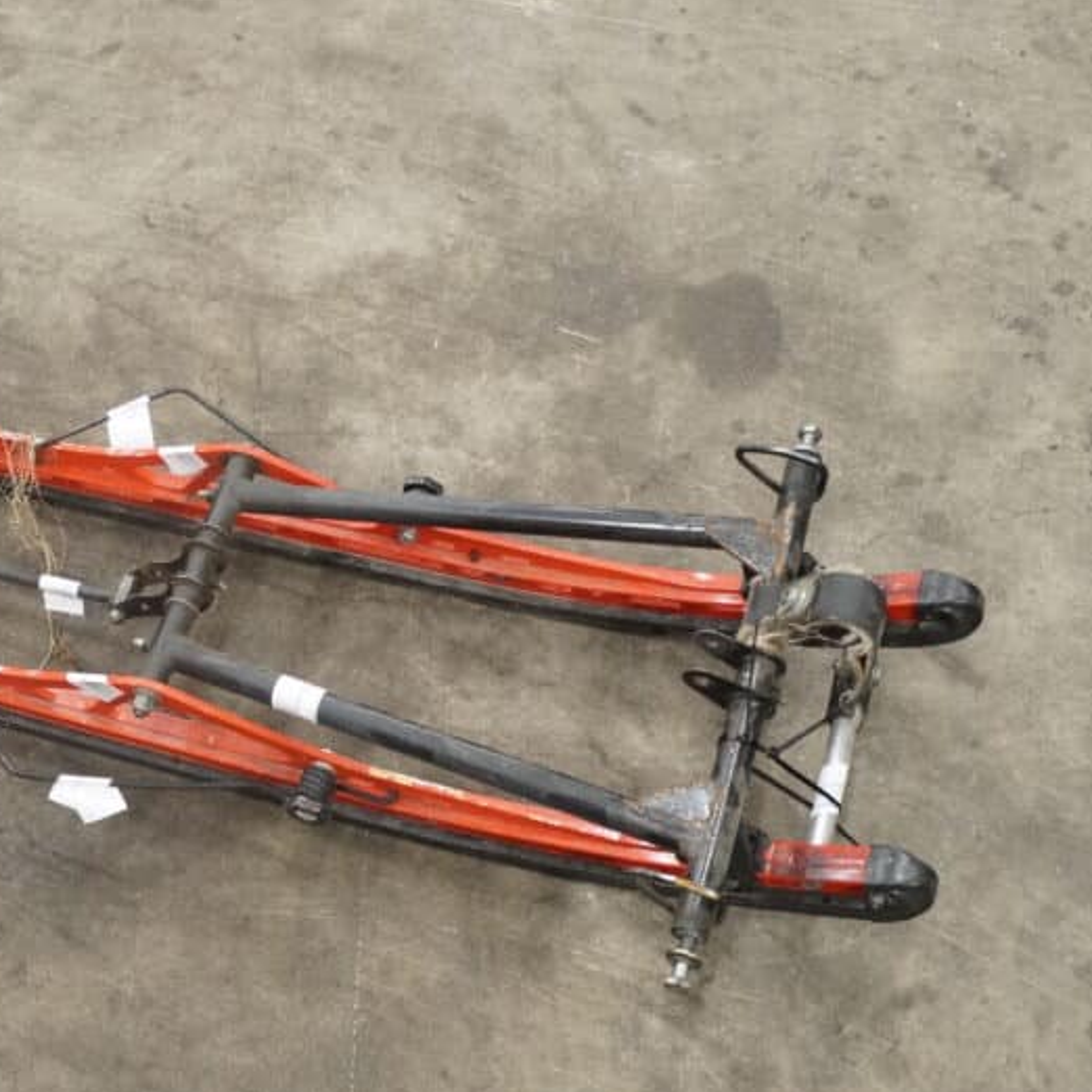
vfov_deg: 37.5
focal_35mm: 45
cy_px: 564
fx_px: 1606
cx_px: 69
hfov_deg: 35.0
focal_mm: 18
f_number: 4.5
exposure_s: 1/60
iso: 1250
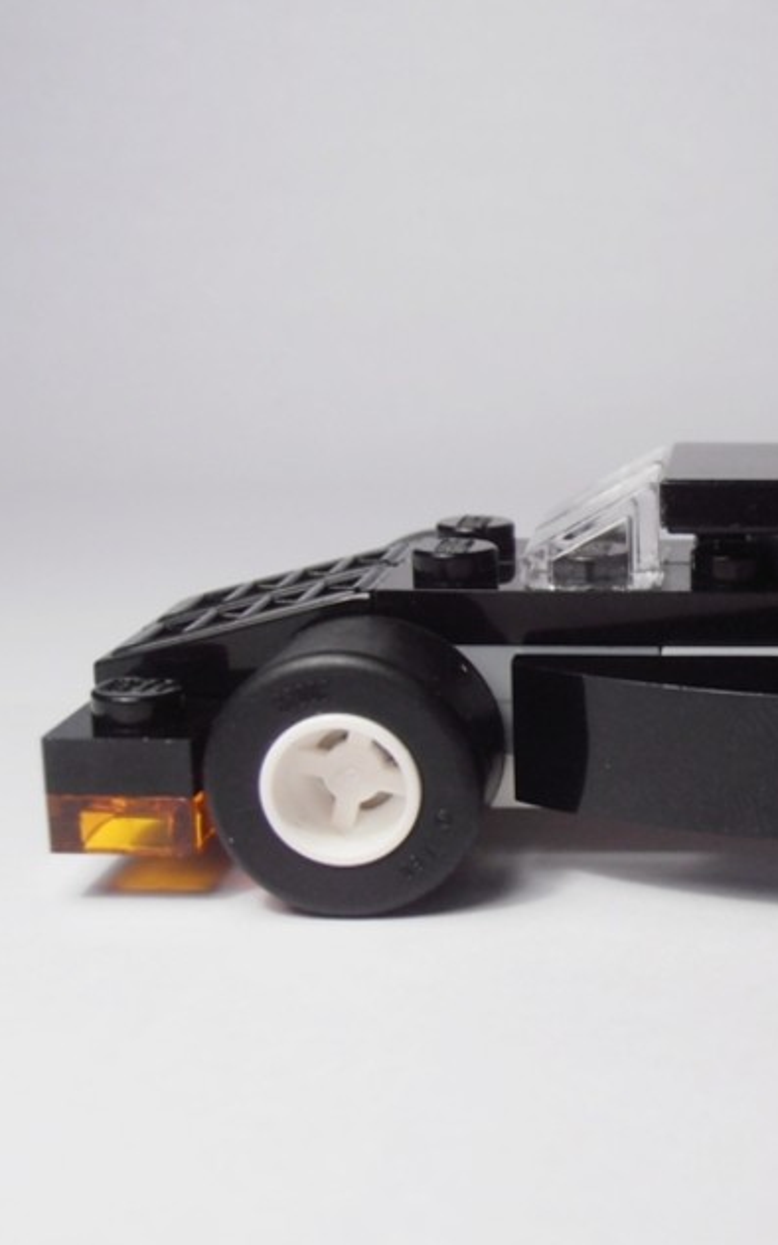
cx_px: 855
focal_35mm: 56
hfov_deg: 21.9
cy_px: 651
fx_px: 1899
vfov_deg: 36.3
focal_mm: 6.61
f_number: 3.9
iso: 80
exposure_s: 1/60
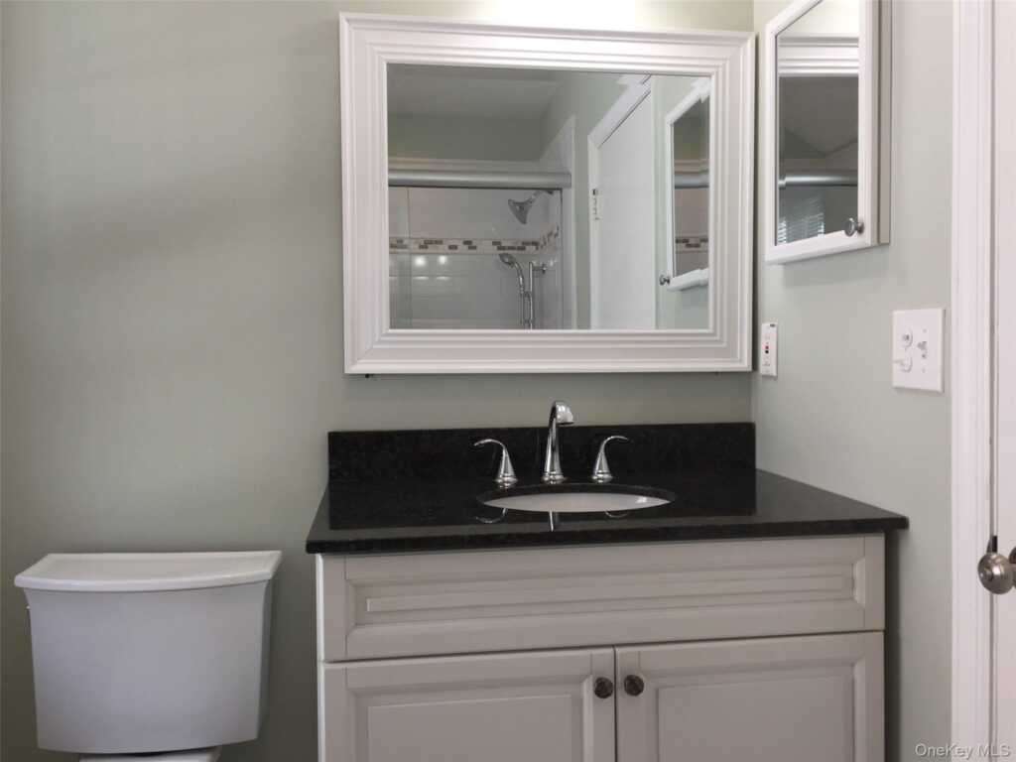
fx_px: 851
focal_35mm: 29
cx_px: 508
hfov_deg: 61.7
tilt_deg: -3.0
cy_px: 381
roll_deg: +0.1
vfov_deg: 48.2
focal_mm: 4.15
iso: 50
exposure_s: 1/120
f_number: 2.2
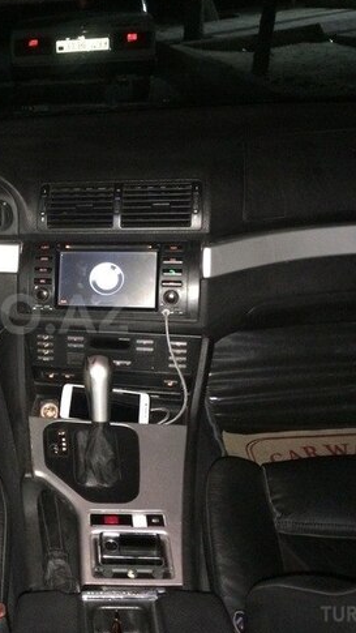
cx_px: -5
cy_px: 314
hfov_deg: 26.2
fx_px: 721
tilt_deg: -21.2
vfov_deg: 47.3
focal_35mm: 43
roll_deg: +7.1
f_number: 2.2
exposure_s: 1/17
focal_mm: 4.15
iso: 500
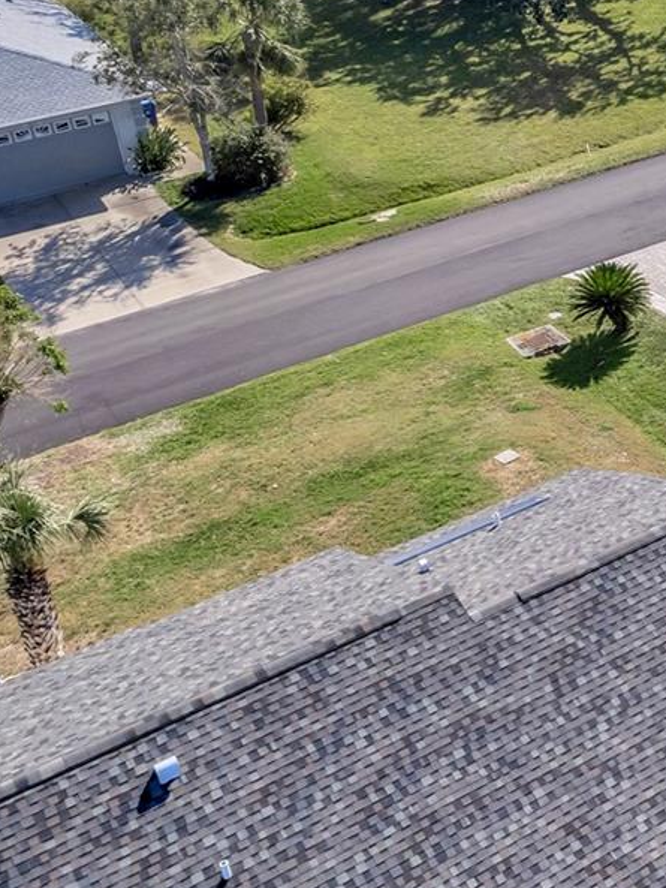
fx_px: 1462
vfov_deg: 33.1
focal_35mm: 57
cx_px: 1024
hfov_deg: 21.3
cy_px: 213
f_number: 2.8
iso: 160
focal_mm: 8.38
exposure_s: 1/1500
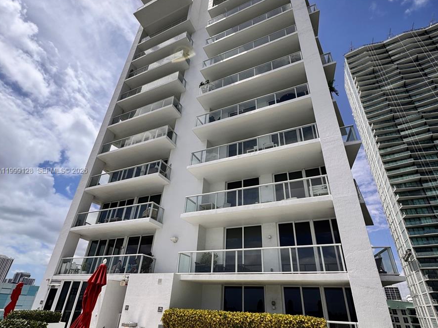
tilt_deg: +31.1
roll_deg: -2.4
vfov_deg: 68.7
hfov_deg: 84.7
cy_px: 171
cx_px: 219
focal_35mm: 19
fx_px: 240
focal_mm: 2.22
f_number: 2.2
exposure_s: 1/2874
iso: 50
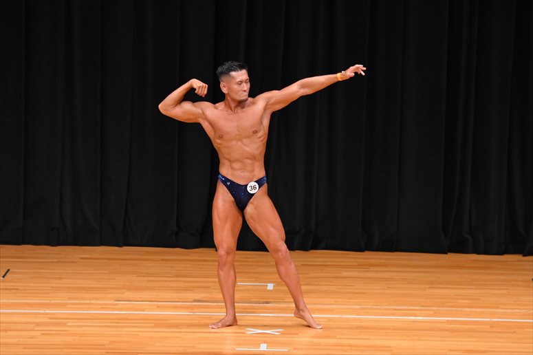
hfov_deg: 9.2
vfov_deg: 6.1
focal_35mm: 225
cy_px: 178
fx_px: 3330
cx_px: 266
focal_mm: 150
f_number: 5.6
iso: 4000
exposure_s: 1/400
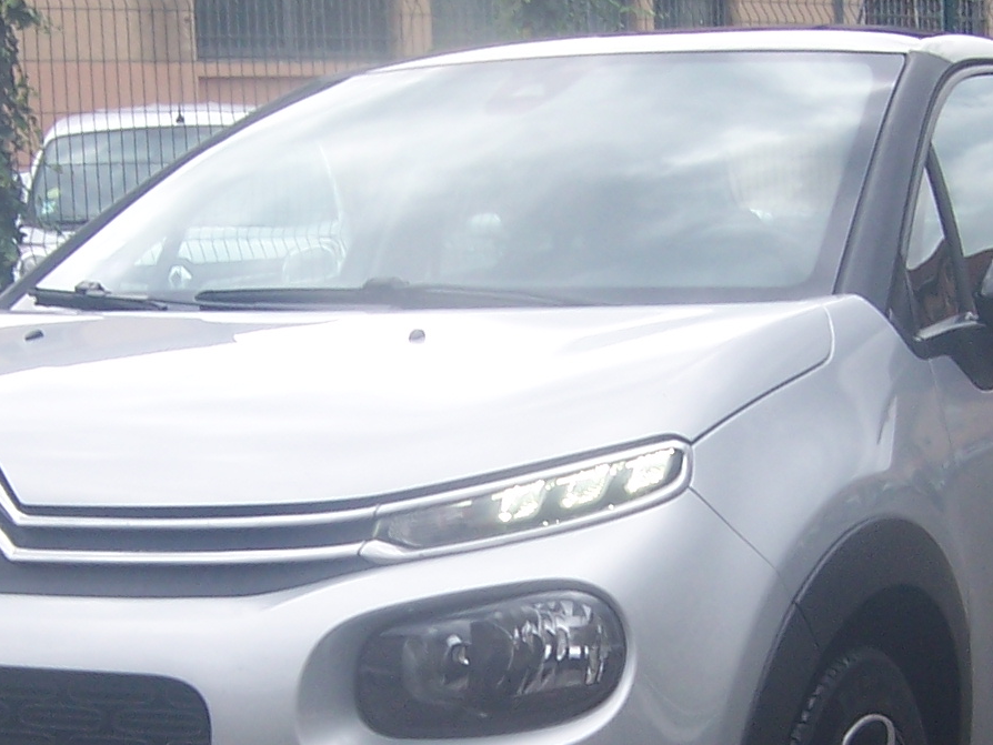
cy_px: 576
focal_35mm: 85
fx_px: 2439
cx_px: 467
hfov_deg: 23.0
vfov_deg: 17.3
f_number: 3.4
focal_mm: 5.5
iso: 80
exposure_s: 1/180
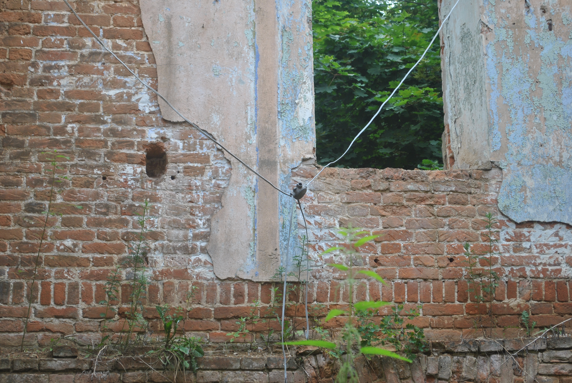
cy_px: 192
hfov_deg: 24.6
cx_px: 286
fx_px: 1312
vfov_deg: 16.6
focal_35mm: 82
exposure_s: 1/125
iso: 200
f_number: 5.6
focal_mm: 55
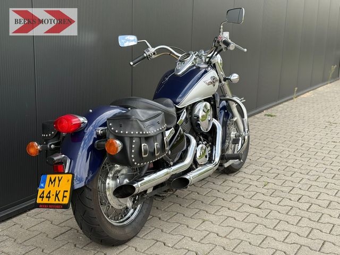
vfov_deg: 30.3
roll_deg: -1.9
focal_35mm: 48
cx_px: 170
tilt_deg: -11.1
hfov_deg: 39.7
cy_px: 128
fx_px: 471
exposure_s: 1/754
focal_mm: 6.76
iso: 64
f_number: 1.78
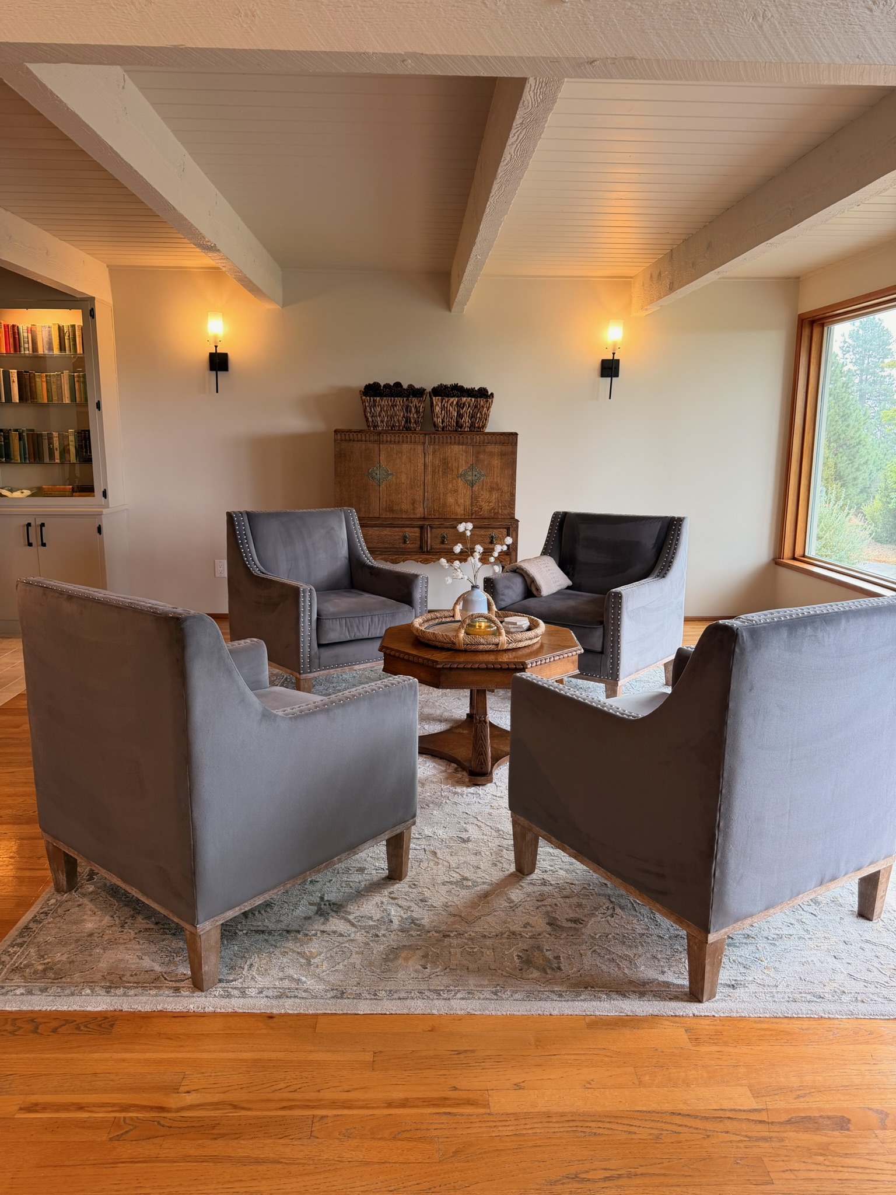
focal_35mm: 24
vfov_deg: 71.6
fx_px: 828
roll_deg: -0.8
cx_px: 448
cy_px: 598
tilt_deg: -11.7
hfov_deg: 56.8
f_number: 1.78
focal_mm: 6.76
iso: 100
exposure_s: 1/60
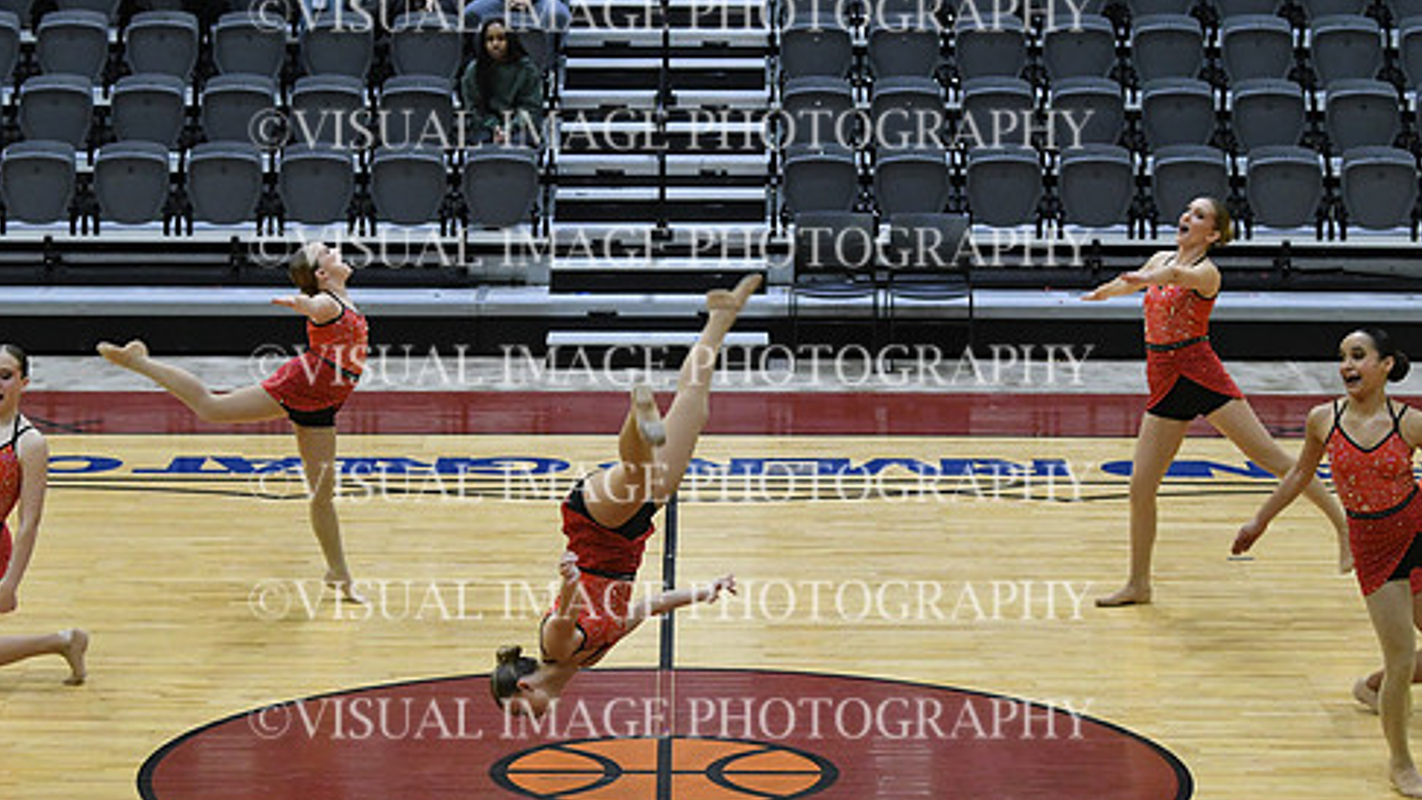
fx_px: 4940
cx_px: 672
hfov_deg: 16.4
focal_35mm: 131
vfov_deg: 9.3
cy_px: 542
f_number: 4
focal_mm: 70
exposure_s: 1/500
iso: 5000
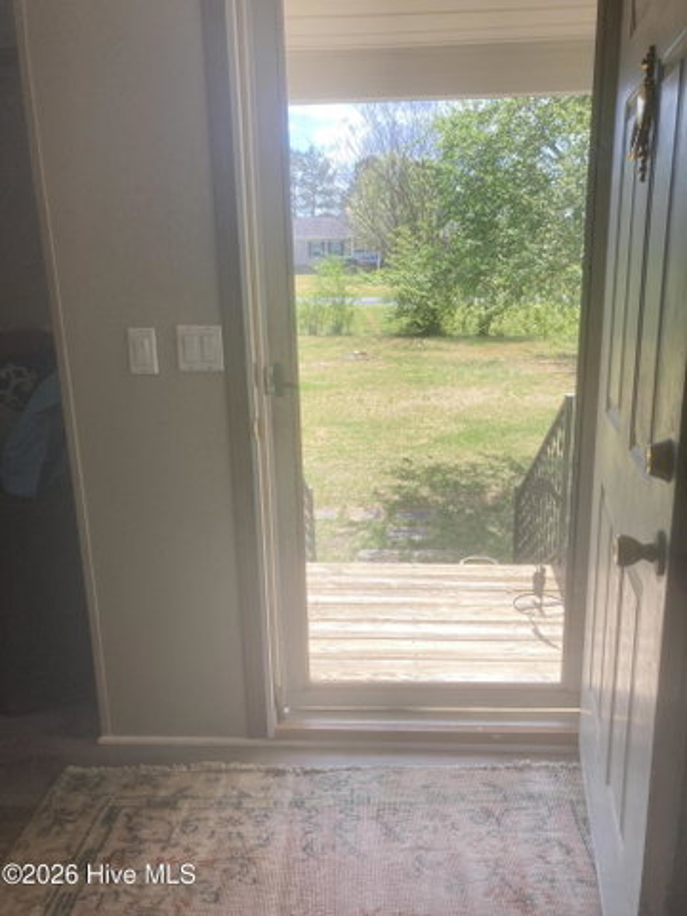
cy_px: 458
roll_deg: +1.0
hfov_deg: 49.7
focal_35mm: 28
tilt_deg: -14.6
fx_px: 741
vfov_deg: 63.4
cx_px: 344
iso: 20
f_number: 1.8
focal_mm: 3.99
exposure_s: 1/215
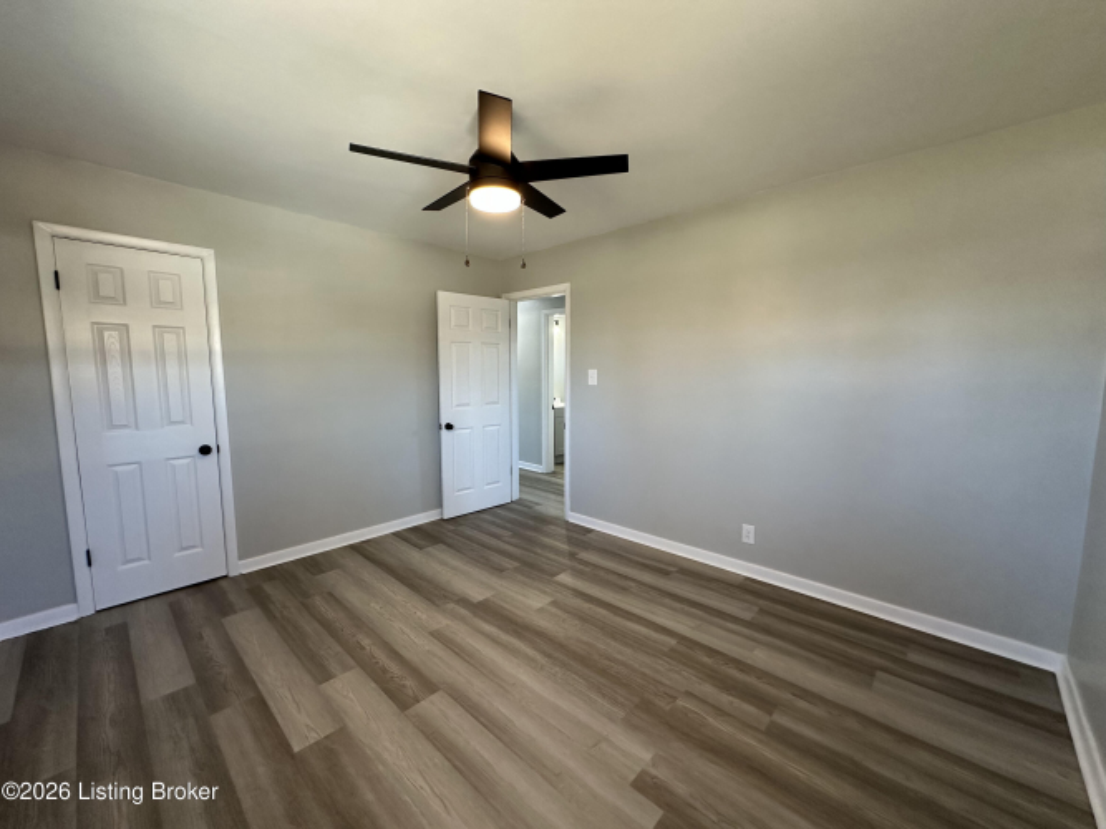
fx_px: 447
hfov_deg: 102.1
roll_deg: -0.2
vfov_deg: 85.7
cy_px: 414
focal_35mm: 14
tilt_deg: -7.1
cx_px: 553
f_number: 2.2
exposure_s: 1/99
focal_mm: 2.22
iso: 200
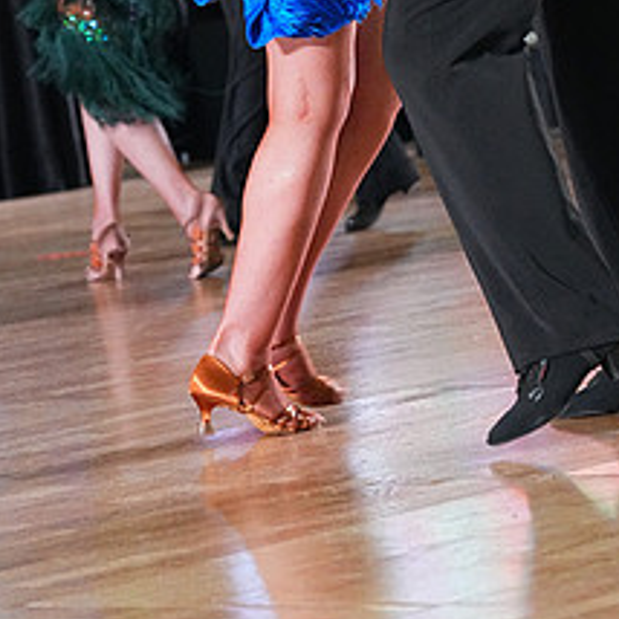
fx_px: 5604
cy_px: -145
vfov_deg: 6.3
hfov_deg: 6.3
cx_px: 389
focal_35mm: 277
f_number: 5
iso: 8000
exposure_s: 1/400
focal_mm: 120
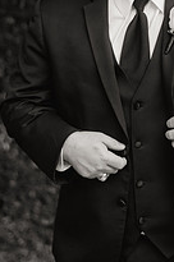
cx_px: 148
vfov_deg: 18.5
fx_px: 800
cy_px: 69
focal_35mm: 110
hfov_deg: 12.3
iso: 800
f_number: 2.2
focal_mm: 50
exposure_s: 1/160
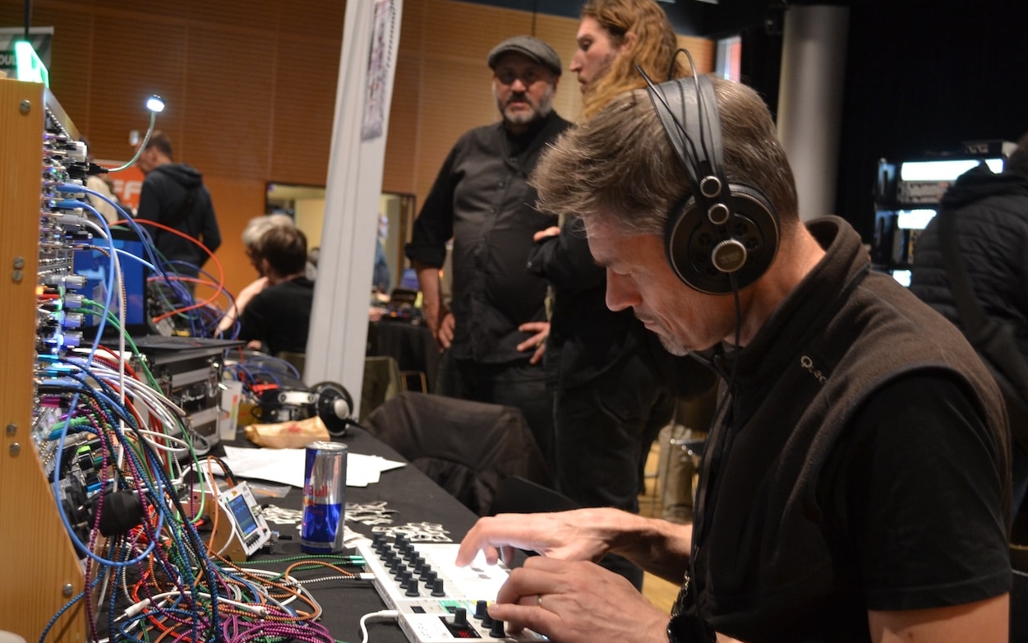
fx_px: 1233
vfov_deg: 29.2
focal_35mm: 44
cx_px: 477
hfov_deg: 45.2
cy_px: 346
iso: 640
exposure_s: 1/15
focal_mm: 24
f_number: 4
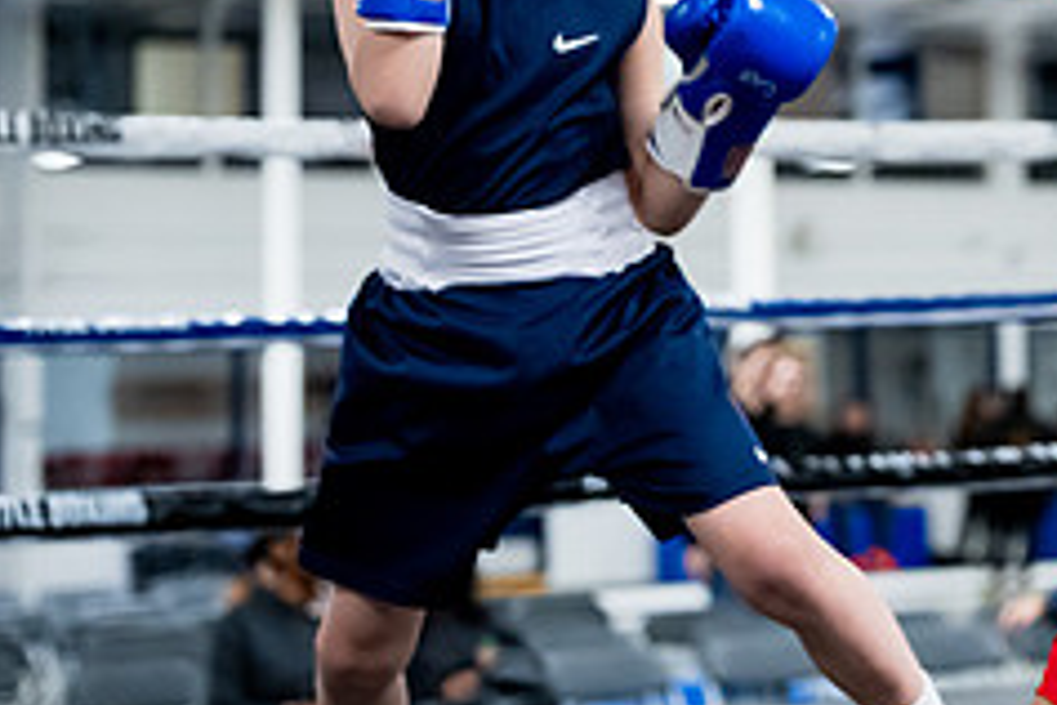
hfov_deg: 16.4
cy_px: -20
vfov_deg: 11.3
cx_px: 1240
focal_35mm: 120
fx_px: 3523
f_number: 2.2
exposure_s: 1/800
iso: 4000
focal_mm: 49
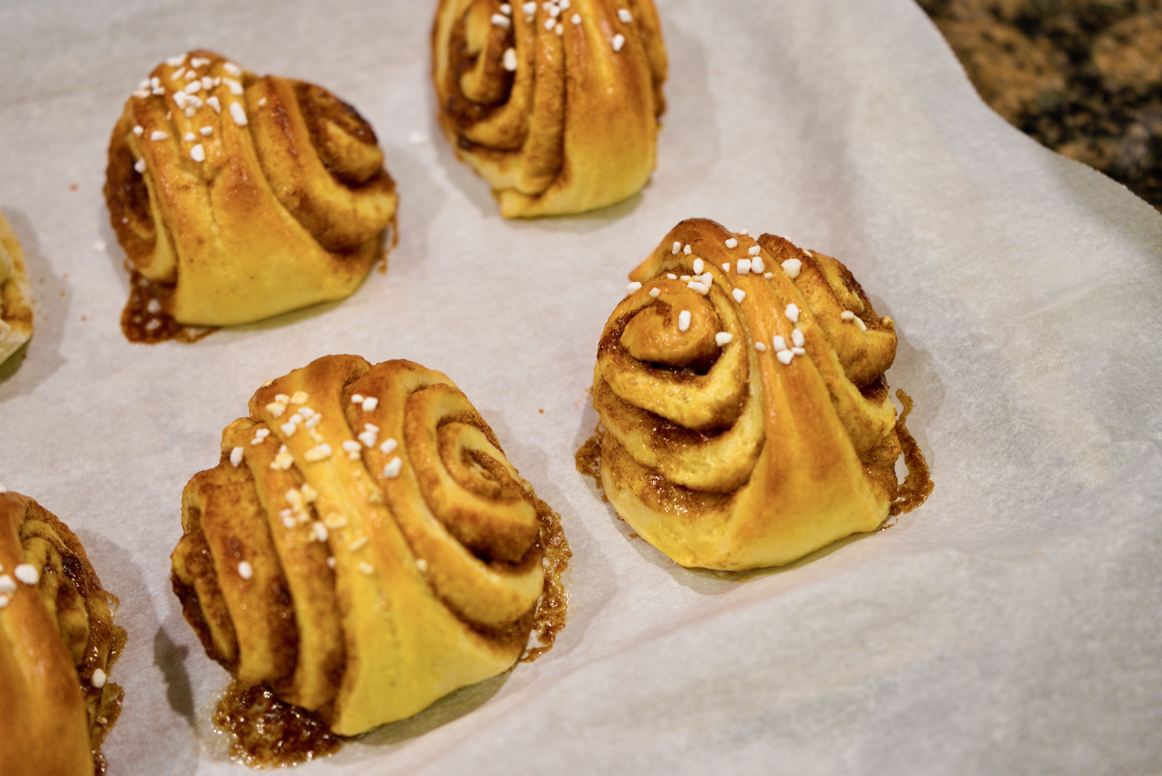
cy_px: 388
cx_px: 581
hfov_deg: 37.5
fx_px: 1711
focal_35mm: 53
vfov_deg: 25.5
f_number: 5
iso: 640
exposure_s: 1/50
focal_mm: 53
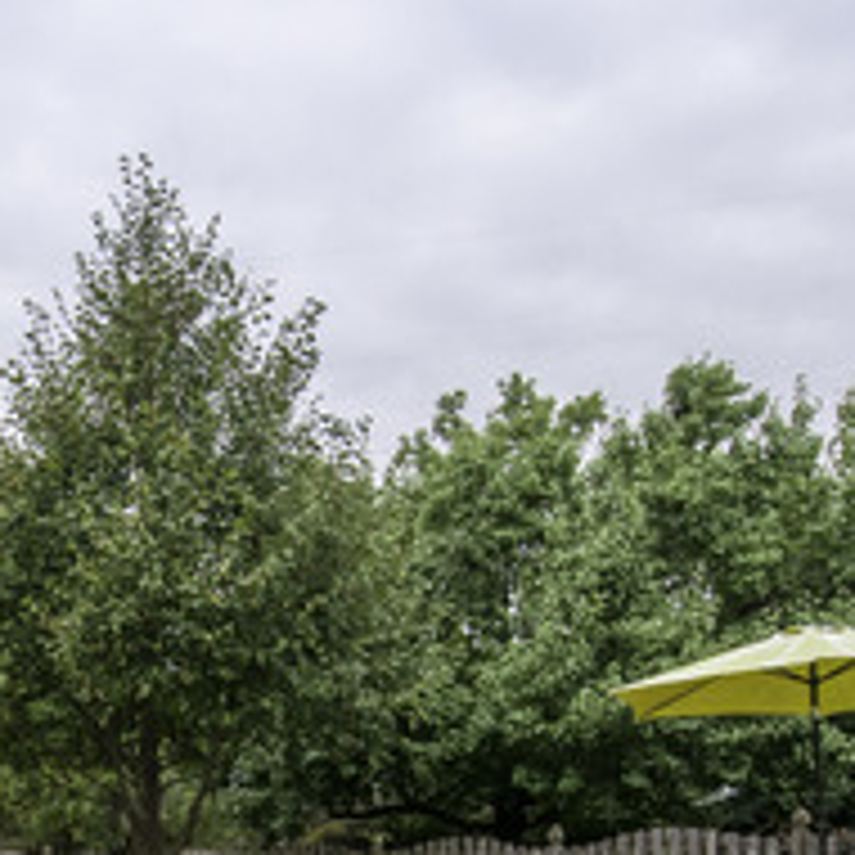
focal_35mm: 43
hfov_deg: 37.1
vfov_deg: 36.2
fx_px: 1202
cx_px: 117
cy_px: 808
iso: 640
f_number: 9
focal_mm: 10
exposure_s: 1/640
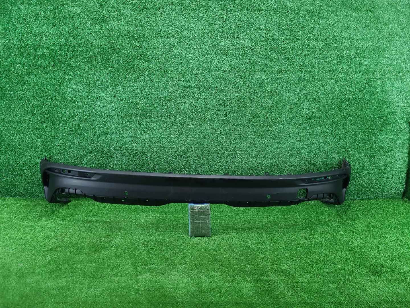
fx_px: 308
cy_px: 154
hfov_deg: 67.3
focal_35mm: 26
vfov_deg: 53.1
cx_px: 205
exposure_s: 1/50
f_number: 1.8
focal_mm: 5.4
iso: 181
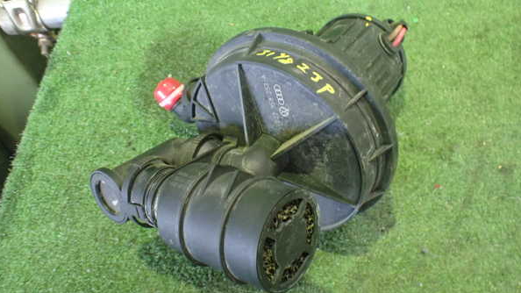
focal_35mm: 33
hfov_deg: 59.5
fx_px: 456
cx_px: 260
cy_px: 134
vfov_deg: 35.6
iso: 1000
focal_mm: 5.4
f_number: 2.3
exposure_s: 1/30
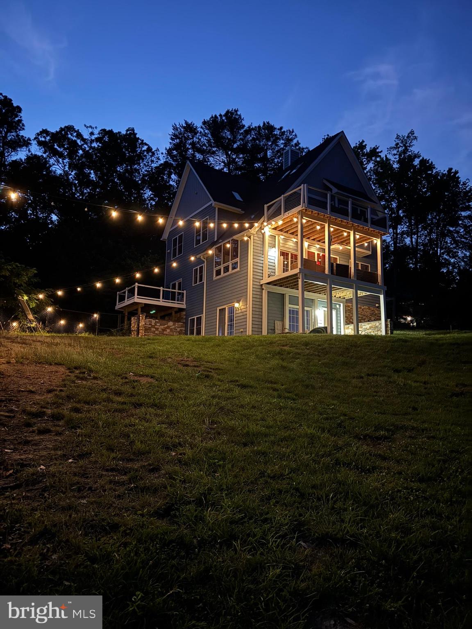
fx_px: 436
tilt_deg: +9.2
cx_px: 236
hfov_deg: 56.8
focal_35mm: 24
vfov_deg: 71.6
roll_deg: -2.5
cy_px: 314
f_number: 1.78
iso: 1600
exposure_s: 1/9
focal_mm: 6.76
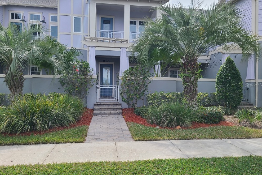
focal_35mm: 28
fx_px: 204
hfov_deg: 65.5
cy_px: 85
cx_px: 135
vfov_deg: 46.4
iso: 40
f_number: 1.8
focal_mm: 5.4
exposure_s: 1/1269
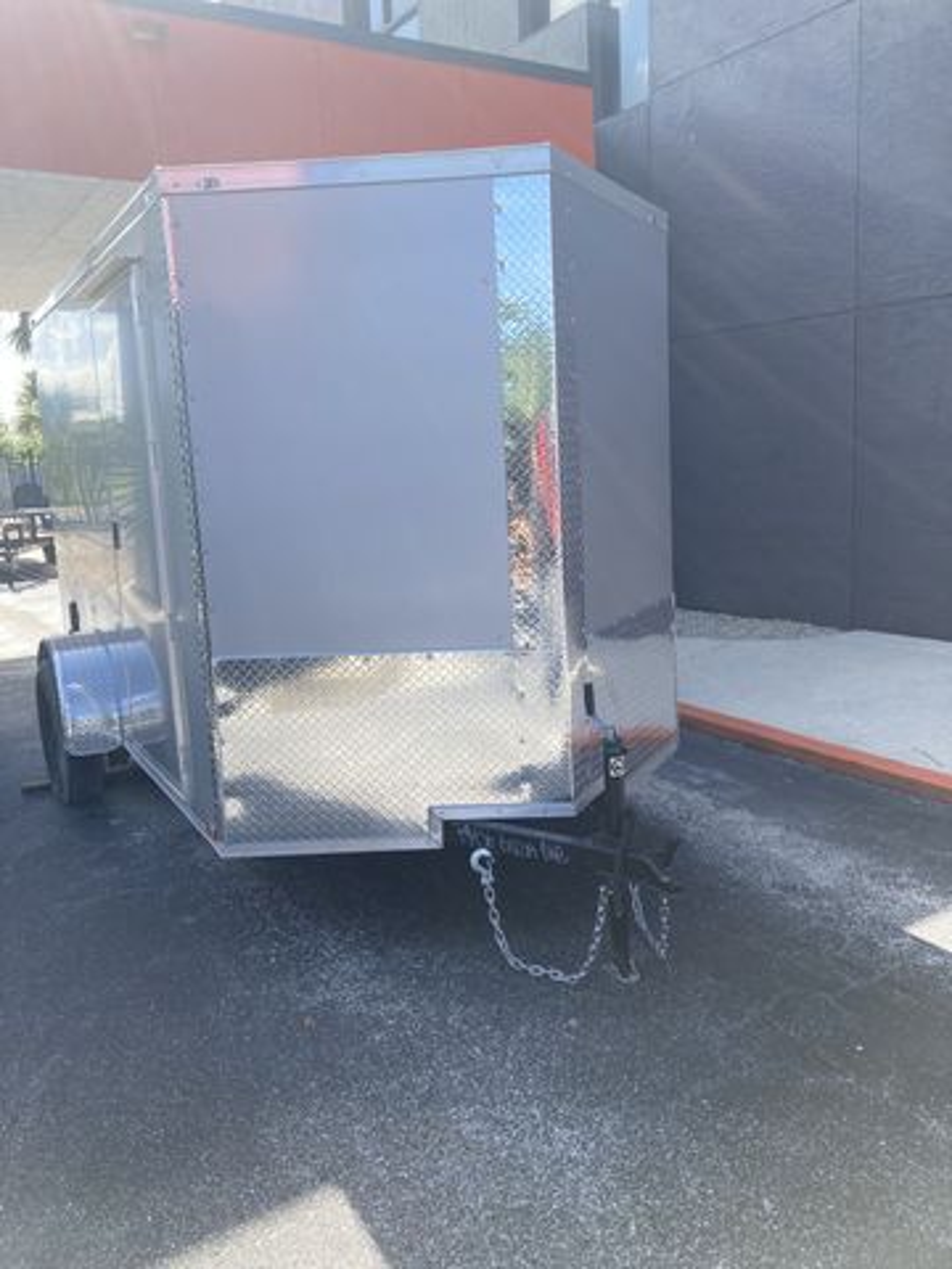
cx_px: 476
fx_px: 1027
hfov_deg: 49.7
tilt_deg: -8.2
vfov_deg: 63.4
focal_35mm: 28
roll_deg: +2.6
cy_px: 634
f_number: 1.8
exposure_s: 1/623
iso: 20
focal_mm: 3.99
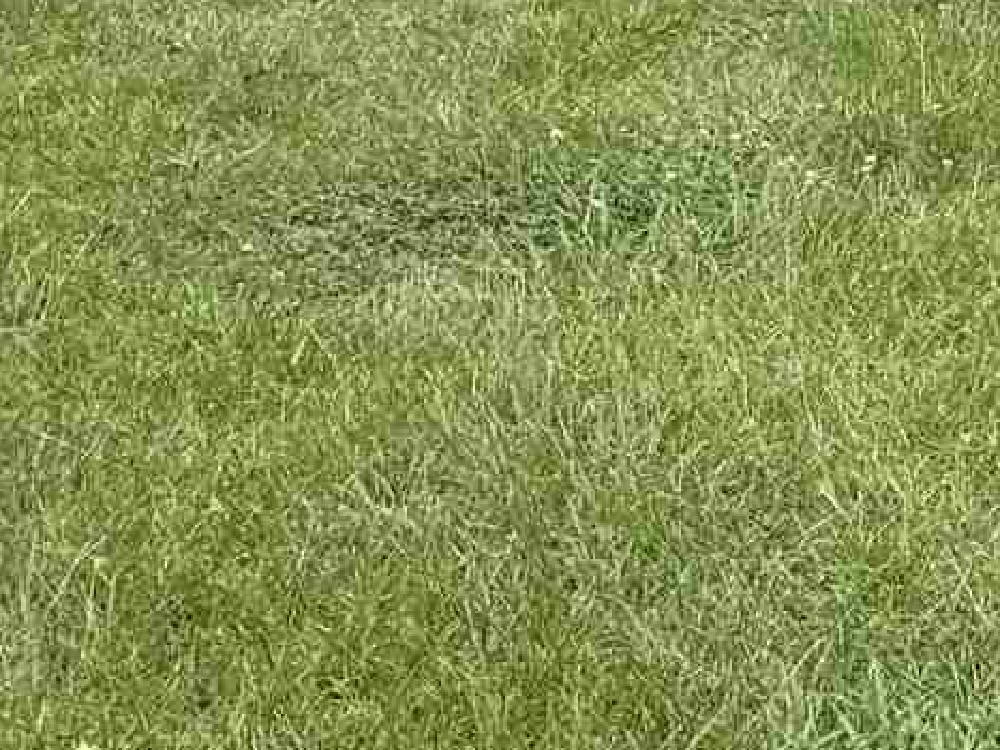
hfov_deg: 12.0
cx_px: 1418
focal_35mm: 158
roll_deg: -2.7
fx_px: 4563
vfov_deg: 8.8
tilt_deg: -2.6
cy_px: -778
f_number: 1.78
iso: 80
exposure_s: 1/3425
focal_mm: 6.76
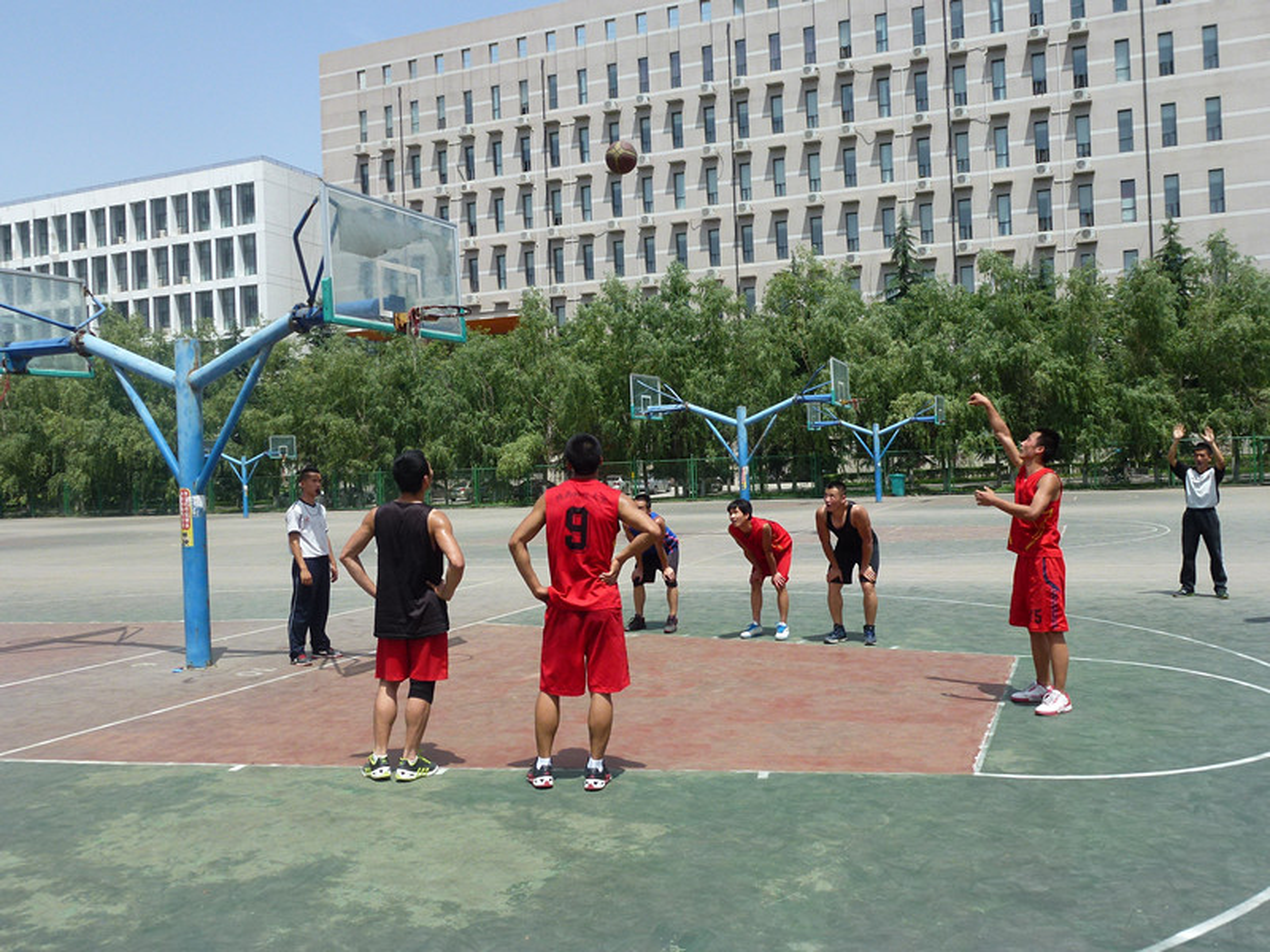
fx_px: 1027
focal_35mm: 28
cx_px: 635
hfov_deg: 63.4
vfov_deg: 49.7
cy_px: 476
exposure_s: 1/800
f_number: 4
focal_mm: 5
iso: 100
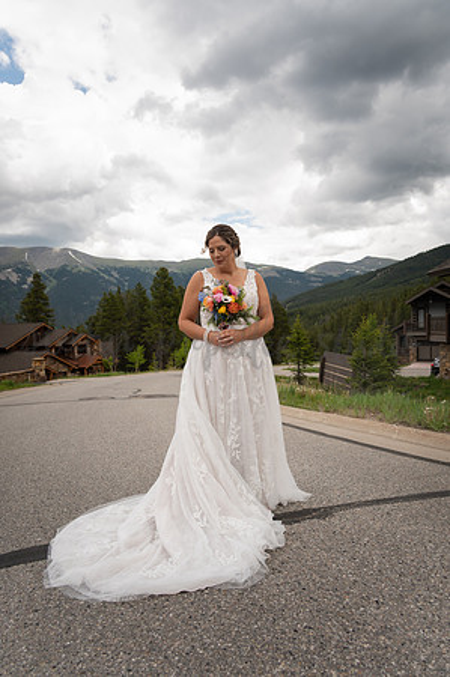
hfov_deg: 50.3
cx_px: 225
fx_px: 479
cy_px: 338
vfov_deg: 70.5
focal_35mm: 26
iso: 200
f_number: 4.2
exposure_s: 1/800
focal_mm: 25.5
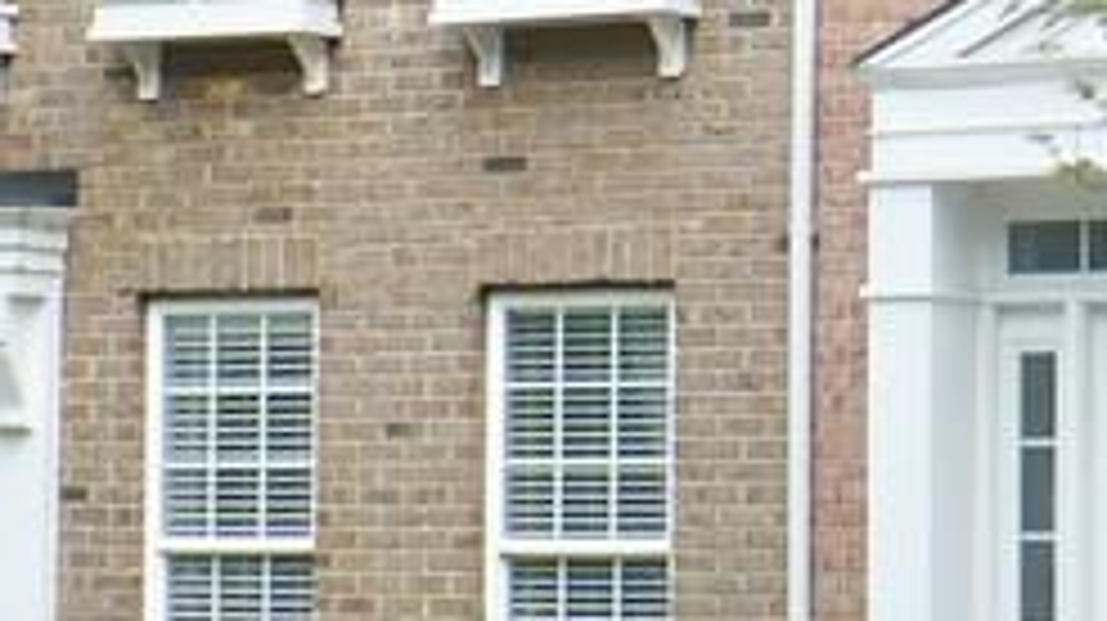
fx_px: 4928
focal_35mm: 168
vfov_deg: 7.1
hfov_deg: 12.3
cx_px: 1544
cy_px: -153
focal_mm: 6.1
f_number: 2.8
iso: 100
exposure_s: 1/500
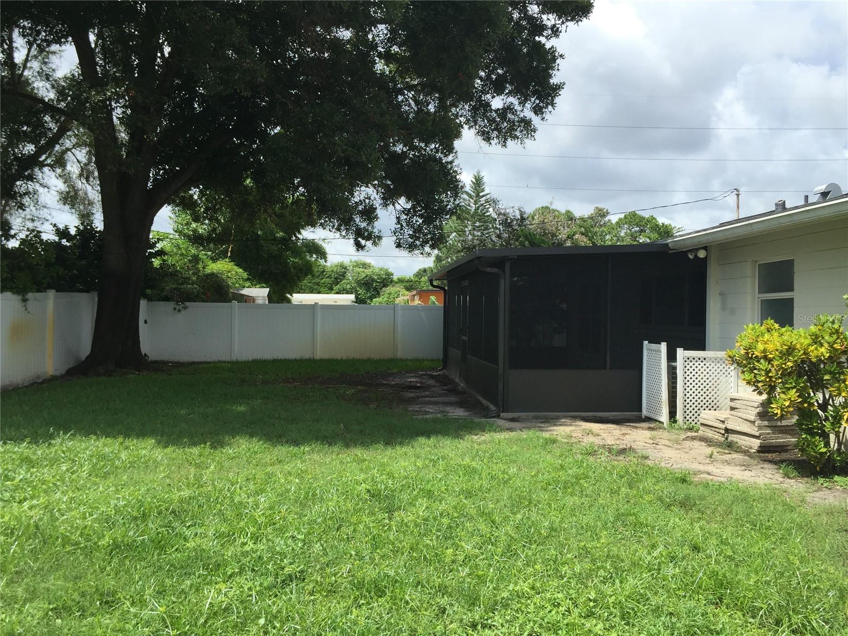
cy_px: 318
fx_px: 710
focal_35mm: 29
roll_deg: -1.4
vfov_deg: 48.2
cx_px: 424
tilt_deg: -0.8
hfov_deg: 61.7
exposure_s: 1/1464
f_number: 2.2
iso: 32
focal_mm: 4.15
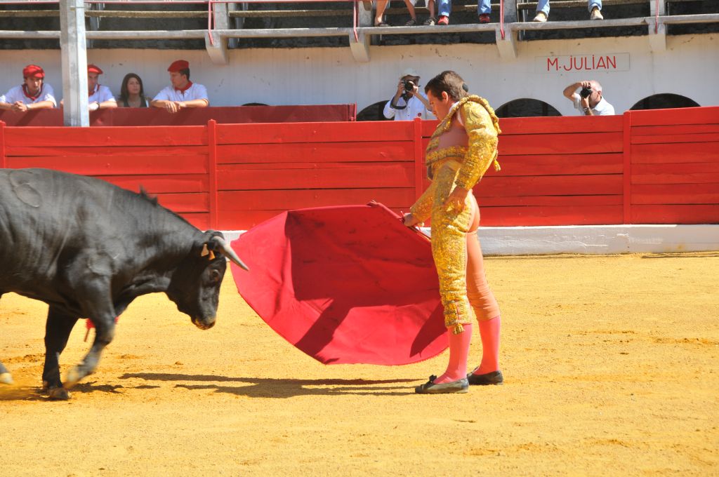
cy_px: 238
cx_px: 360
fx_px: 2693
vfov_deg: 10.1
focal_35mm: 135
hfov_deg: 15.2
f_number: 6.7
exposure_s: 1/350
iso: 200
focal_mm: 90
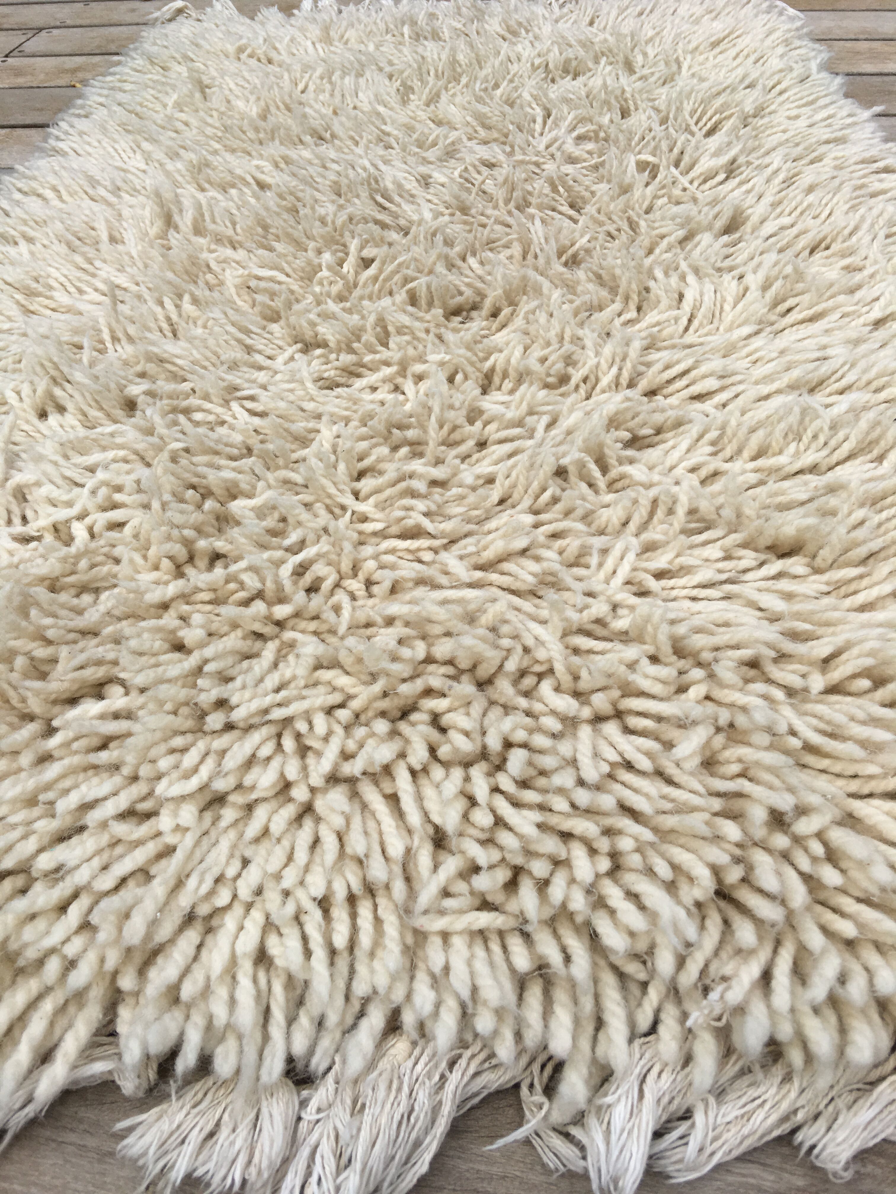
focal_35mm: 29
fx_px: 1001
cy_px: 597
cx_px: 448
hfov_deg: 48.2
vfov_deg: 61.7
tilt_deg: -41.5
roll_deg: +2.1
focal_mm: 4.15
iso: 25
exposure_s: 1/1099
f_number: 2.2
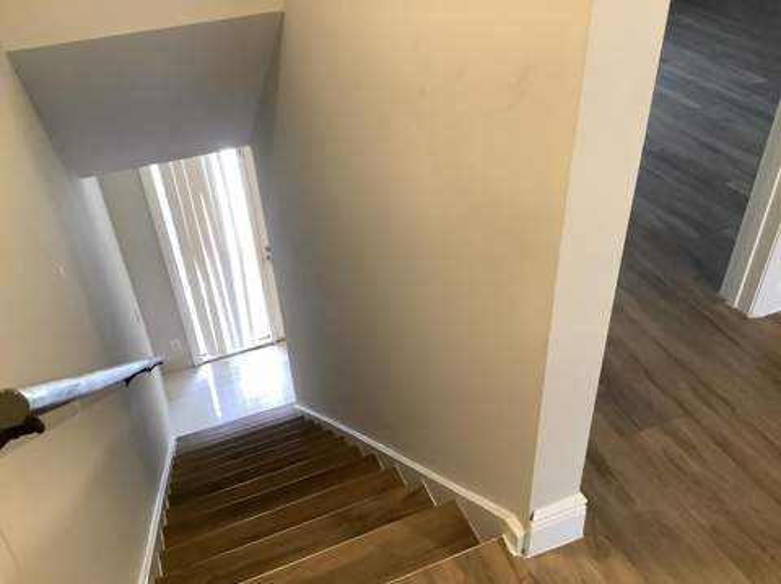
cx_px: 390
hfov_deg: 58.4
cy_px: 292
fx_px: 699
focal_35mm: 31
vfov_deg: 45.4
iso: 250
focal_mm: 3.3
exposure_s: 1/50
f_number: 2.4
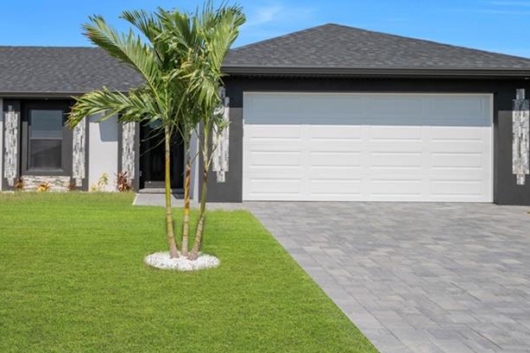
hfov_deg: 39.0
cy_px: 155
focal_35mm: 50
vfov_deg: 27.0
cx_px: 160
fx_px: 736
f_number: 8
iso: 100
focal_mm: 20
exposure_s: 1/400
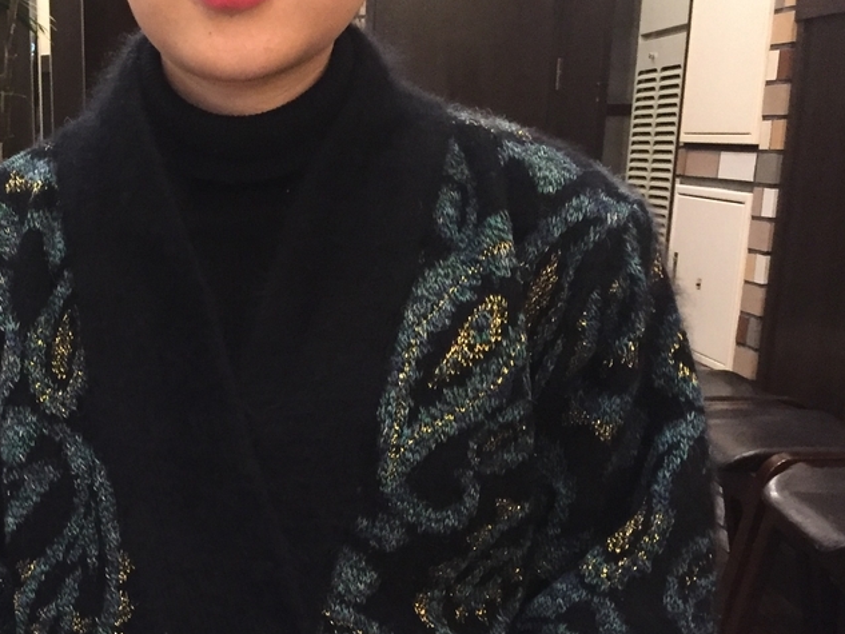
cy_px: 542
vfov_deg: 25.9
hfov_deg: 33.5
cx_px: 121
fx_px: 1343
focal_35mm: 55
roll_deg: +0.8
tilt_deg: -16.2
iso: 250
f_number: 2.2
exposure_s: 1/24
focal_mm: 4.15
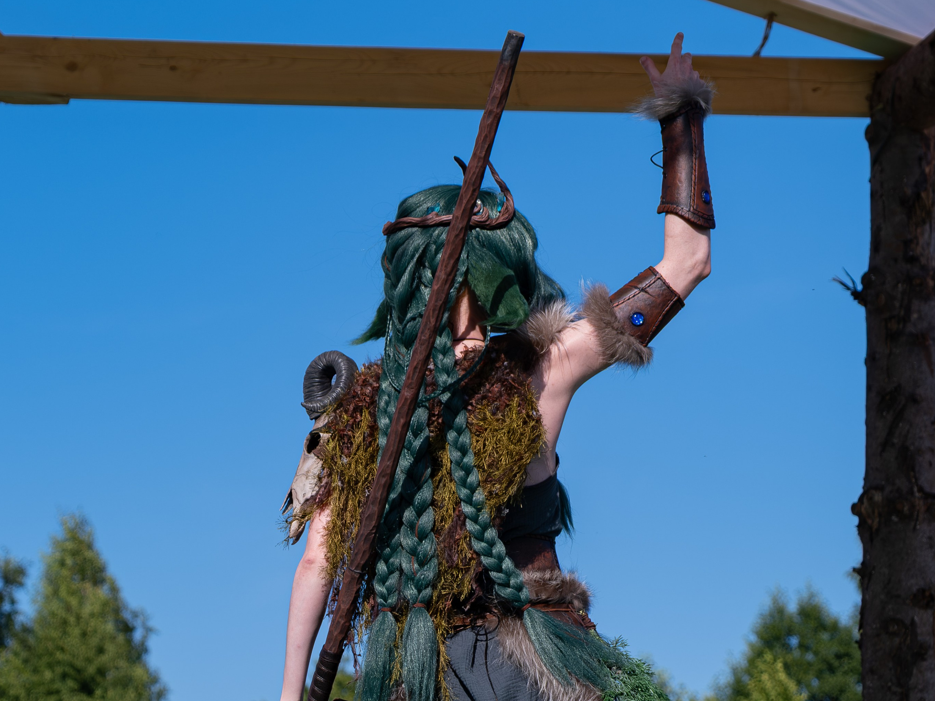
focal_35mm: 163
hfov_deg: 12.1
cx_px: 382
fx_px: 4403
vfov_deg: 9.1
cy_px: 578
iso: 160
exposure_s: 1/1600
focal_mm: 50
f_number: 4
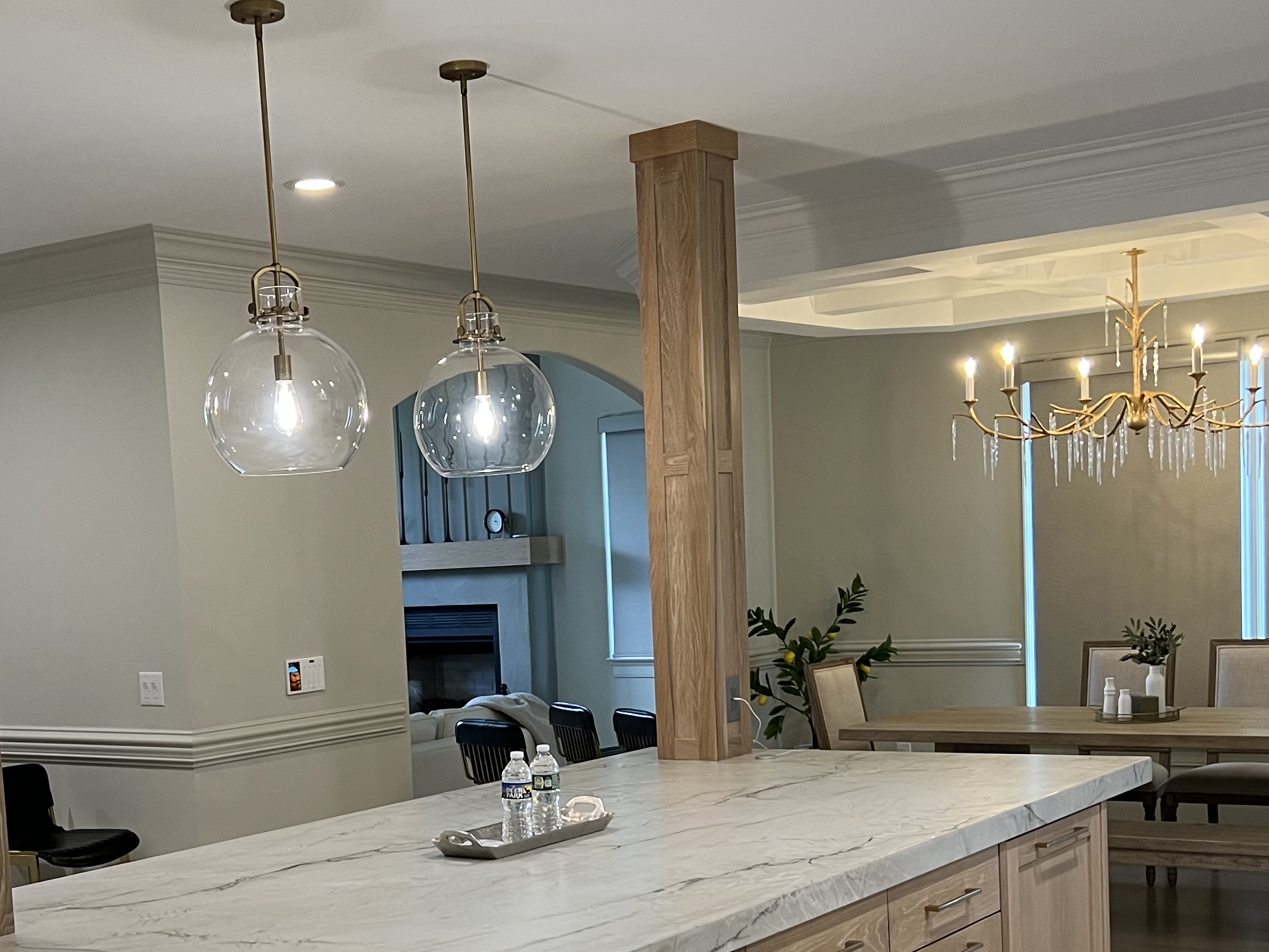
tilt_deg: -6.3
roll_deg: +3.4
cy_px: 733
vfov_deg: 29.1
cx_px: 455
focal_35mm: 49
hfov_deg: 38.6
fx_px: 1797
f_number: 1.5
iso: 125
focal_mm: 5.7
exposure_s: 1/60
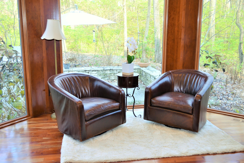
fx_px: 251
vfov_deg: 35.9
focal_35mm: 37
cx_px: 120
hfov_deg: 51.9
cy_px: 80
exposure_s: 1/60
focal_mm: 24
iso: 400
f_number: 4
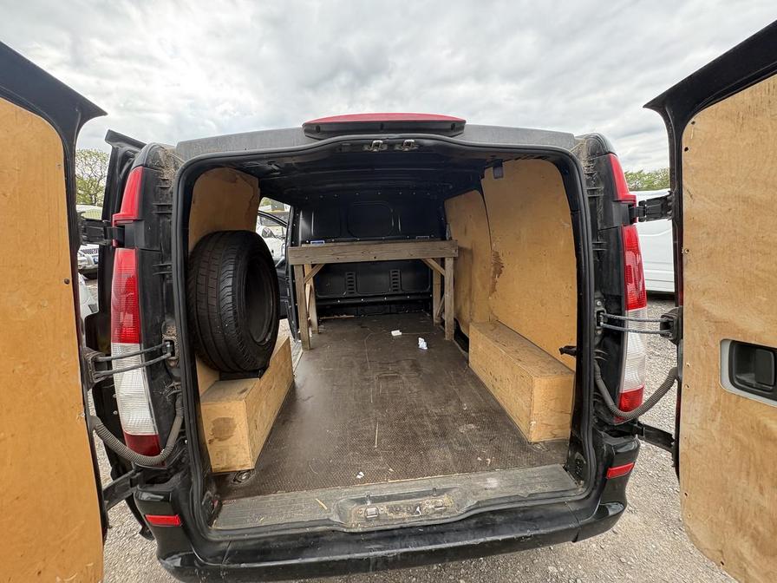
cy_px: 292
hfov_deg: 102.1
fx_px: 314
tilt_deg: -13.5
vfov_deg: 85.7
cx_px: 388
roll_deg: +0.5
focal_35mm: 14
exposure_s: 1/136
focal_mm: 2.22
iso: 80
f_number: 2.2
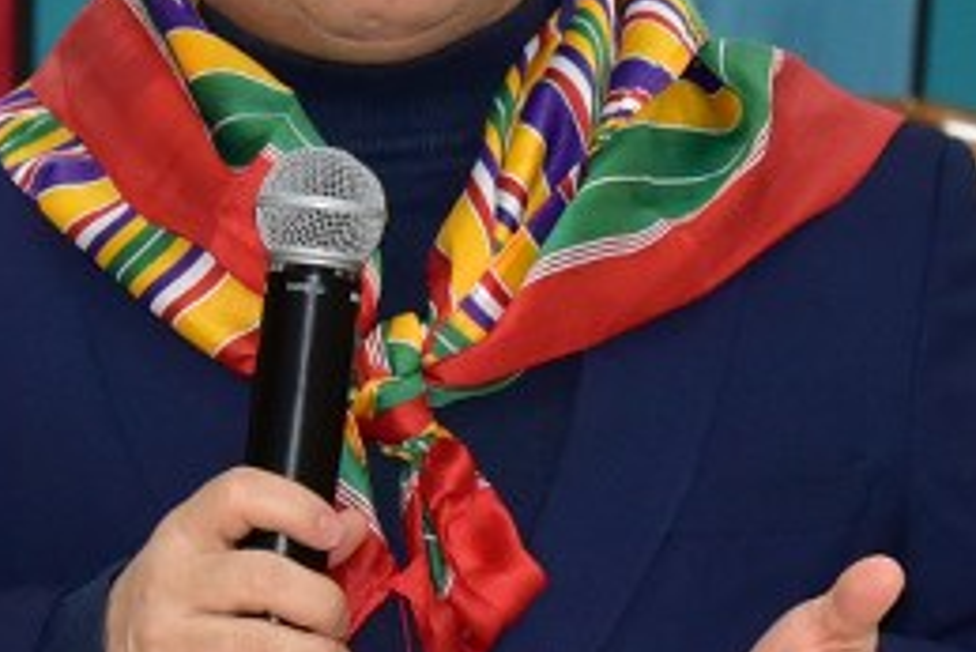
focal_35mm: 353
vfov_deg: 3.9
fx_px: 9575
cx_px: 398
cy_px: 57
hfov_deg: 5.8
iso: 2500
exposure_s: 1/200
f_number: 5.6
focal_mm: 58
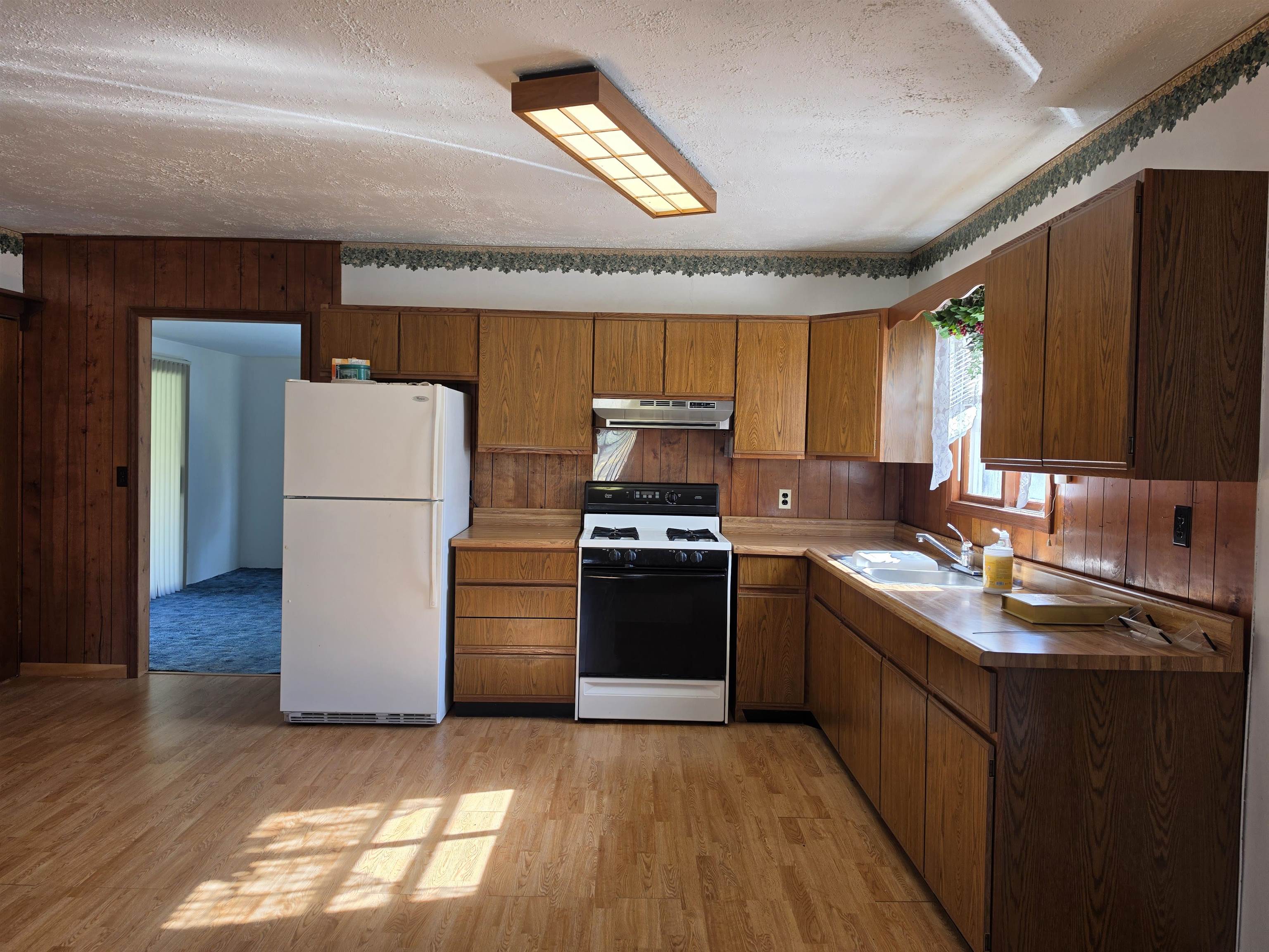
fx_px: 843
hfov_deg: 73.9
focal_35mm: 23
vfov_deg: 58.9
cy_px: 476
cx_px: 634
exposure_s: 1/120
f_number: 1.4
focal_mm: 6.5
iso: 32
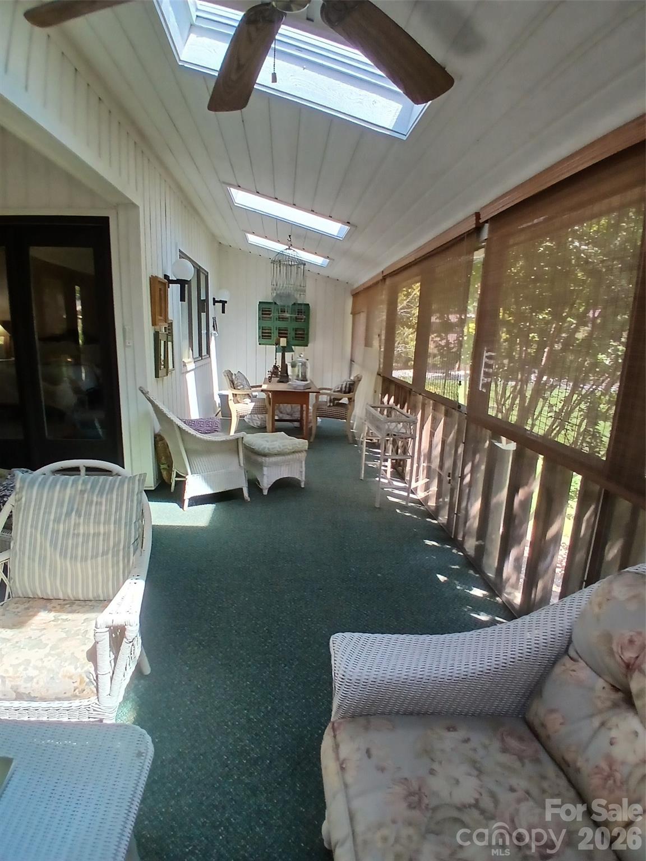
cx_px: 323
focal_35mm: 17
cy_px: 430
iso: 80
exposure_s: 1/60
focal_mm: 1.4
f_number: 2.2
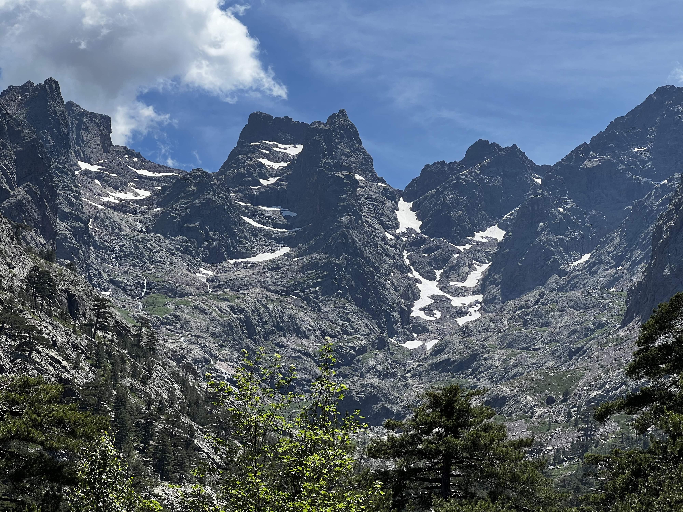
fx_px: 1519
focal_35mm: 77
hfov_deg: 25.3
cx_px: 342
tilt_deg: +16.2
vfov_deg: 19.1
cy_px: 256
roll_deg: -2.5
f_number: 2.8
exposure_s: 1/889
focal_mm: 9
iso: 32
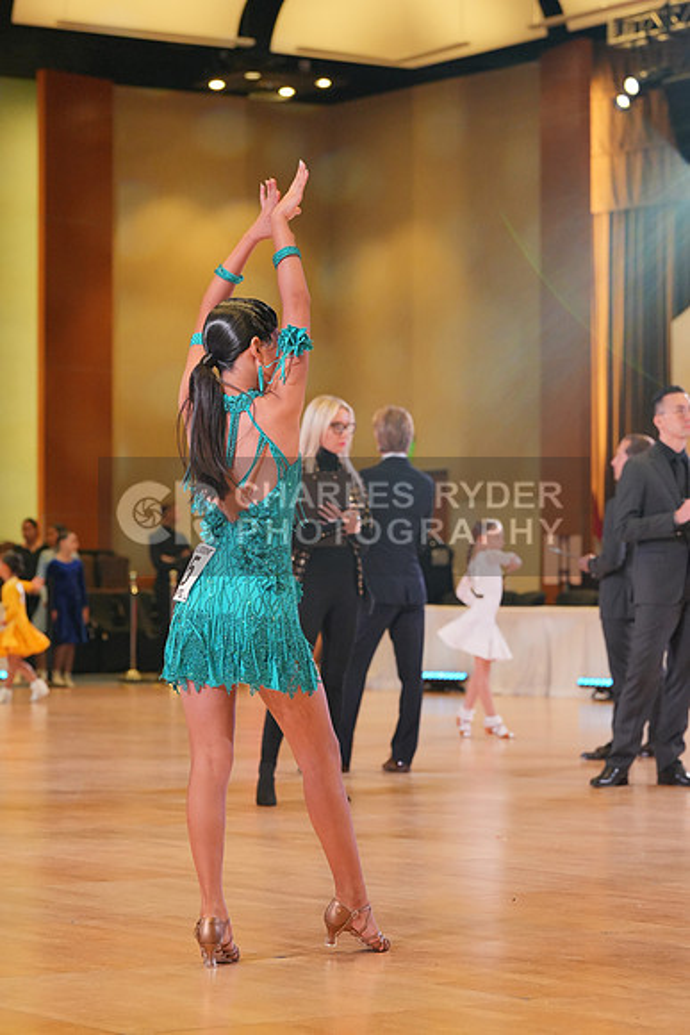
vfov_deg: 18.6
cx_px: 345
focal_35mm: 110
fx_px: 3160
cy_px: 518
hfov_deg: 12.5
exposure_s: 1/400
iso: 4000
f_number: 5.6
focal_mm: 110
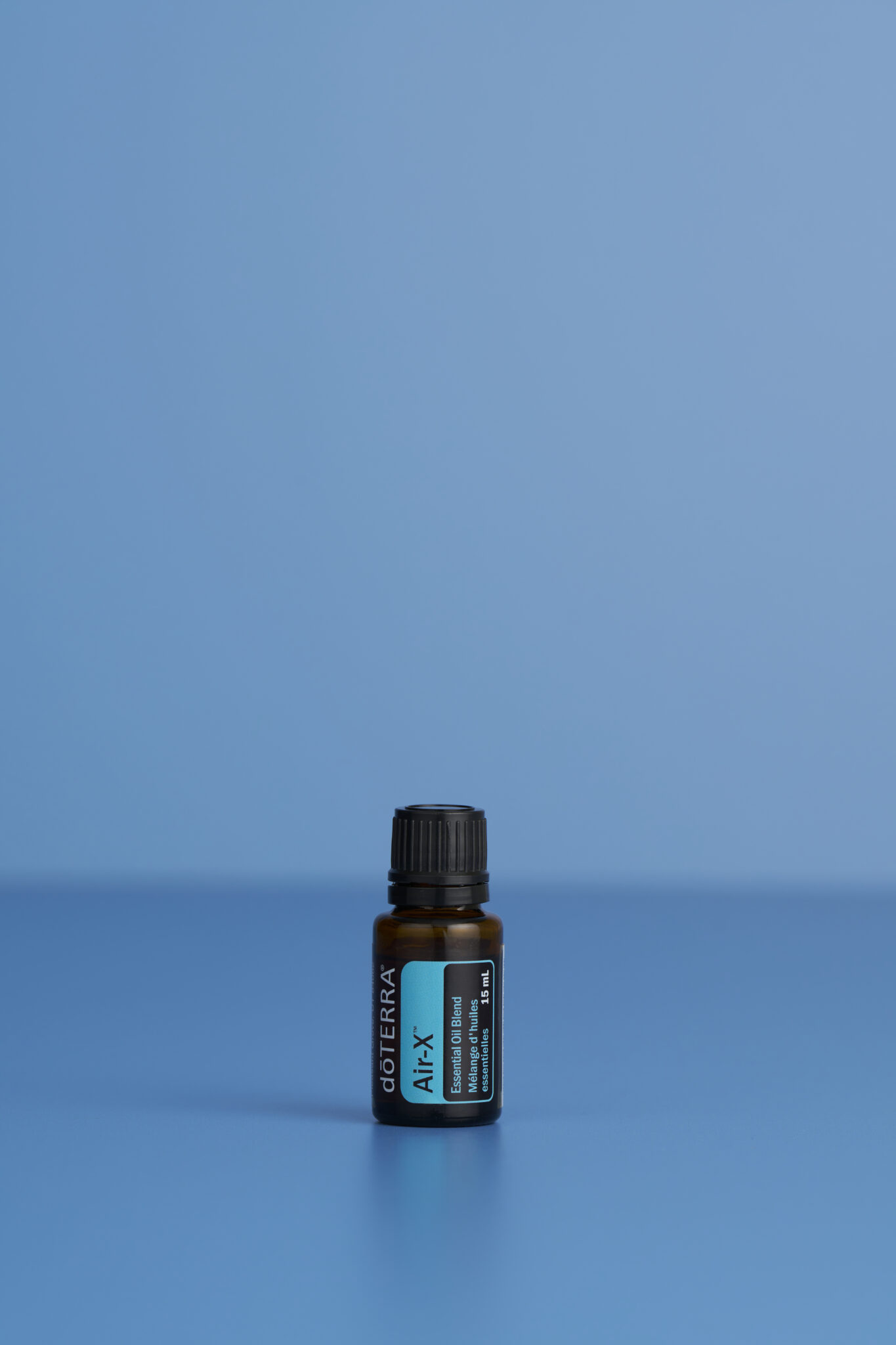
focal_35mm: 200
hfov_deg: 6.9
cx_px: 448
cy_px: 672
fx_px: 7467
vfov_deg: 10.3
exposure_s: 1/160
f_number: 8
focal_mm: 200
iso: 100
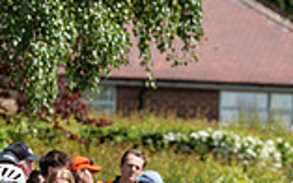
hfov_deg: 2.8
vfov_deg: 1.7
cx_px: -121
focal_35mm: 751
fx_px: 5995
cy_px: 285
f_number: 5.6
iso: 250
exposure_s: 1/1000
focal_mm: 200
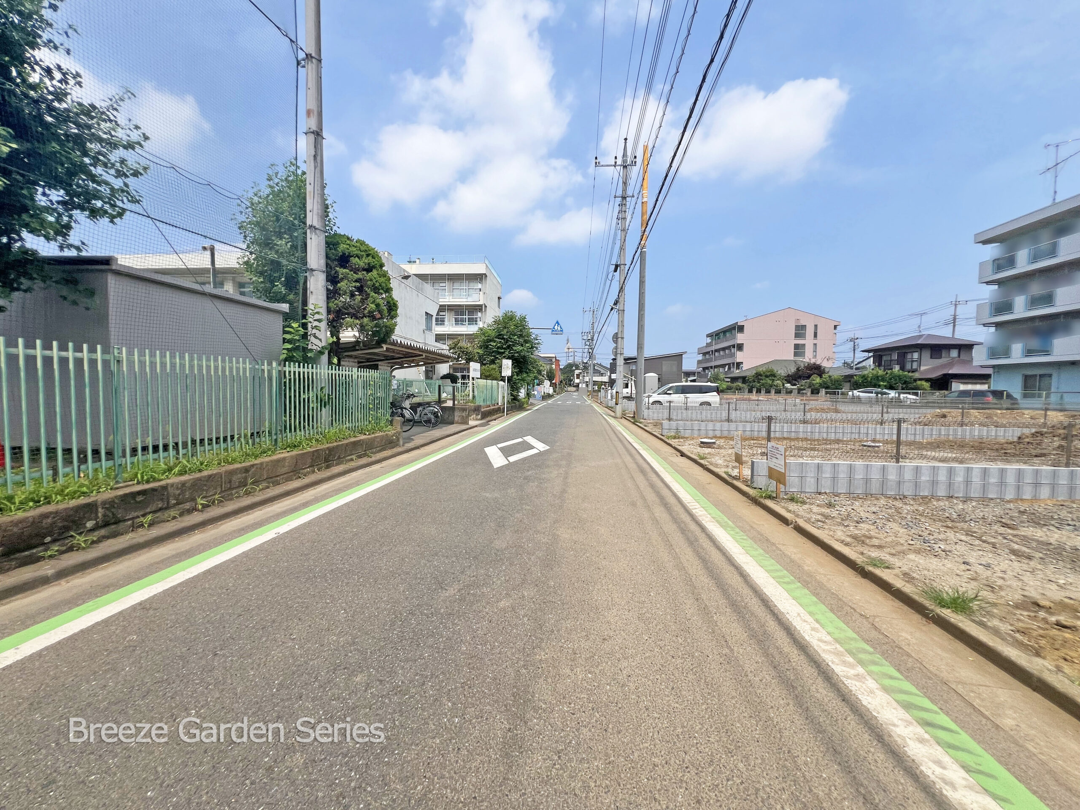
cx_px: 540
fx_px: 406
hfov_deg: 106.2
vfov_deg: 89.9
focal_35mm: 13
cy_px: 405
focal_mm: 1.57
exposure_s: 1/1980
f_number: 1.8
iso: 32
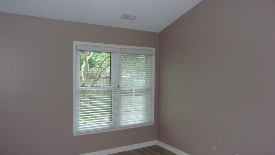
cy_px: 77
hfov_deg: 64.3
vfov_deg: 39.0
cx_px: 137
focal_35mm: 30
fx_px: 219
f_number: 3
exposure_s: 1/34
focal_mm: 4.9
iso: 200
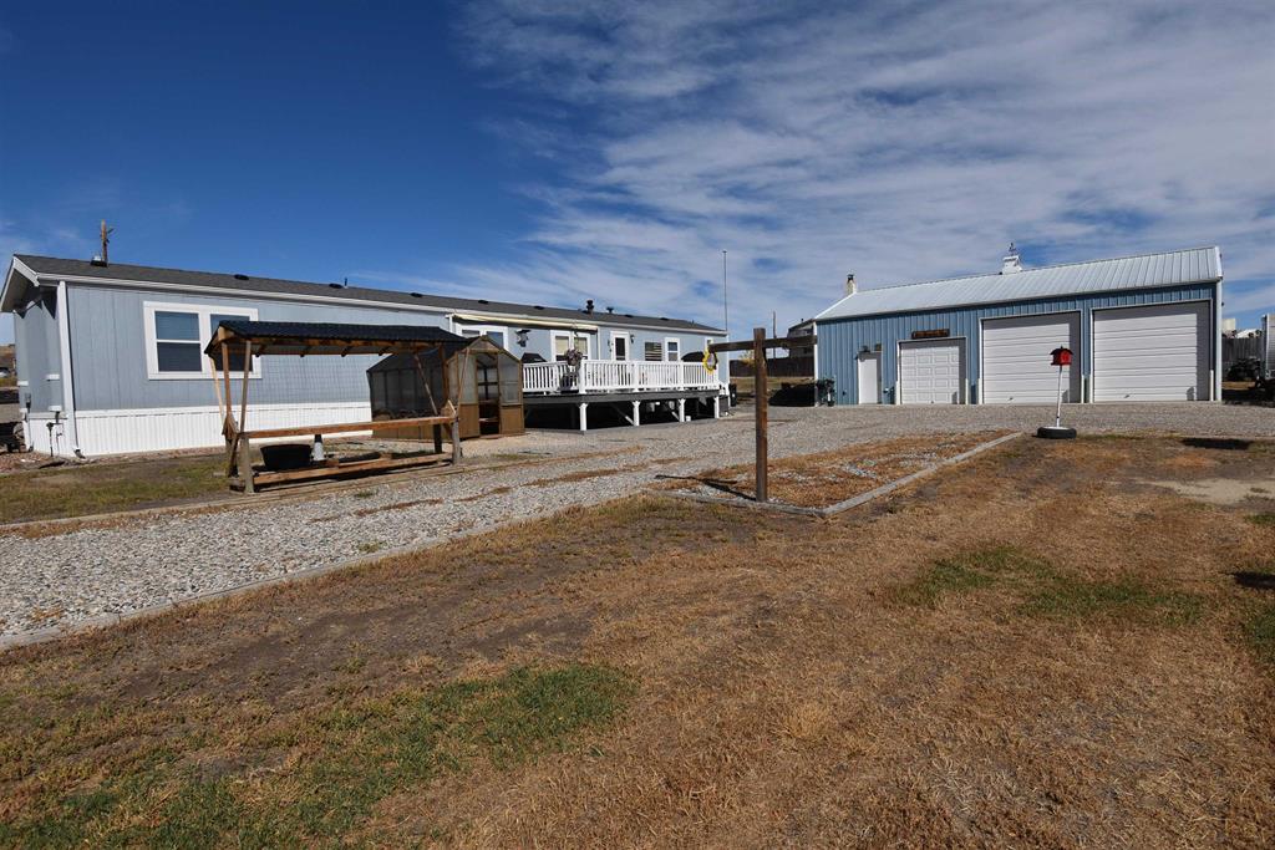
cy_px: 425
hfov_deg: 85.4
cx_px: 638
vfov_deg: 63.2
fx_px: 691
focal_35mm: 20
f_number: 10
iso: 100
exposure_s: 1/400
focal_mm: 13
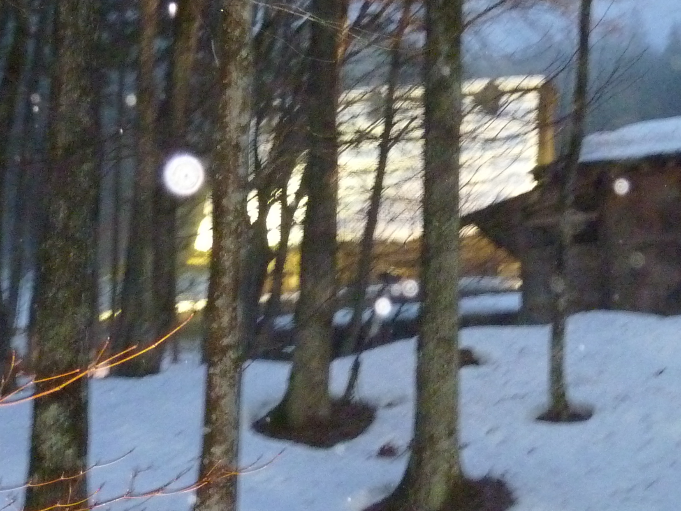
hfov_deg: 28.5
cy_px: 290
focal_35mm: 68
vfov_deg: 21.6
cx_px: 371
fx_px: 1338
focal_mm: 5
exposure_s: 1/8
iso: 640
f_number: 3.4
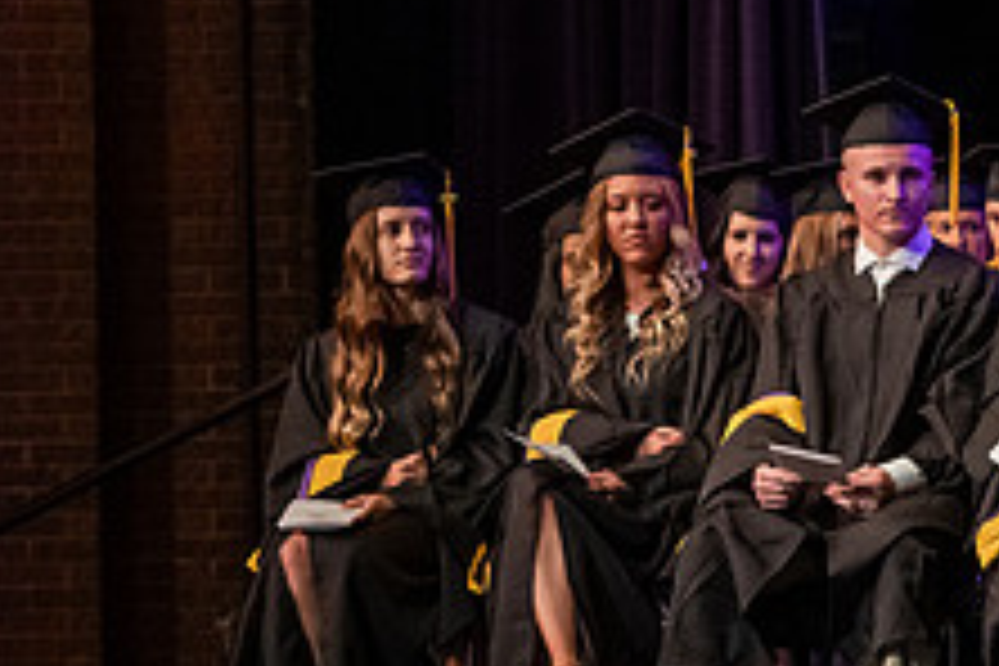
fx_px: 5938
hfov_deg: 9.5
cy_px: 331
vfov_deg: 6.4
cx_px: 1174
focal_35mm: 214
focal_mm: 82
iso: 4000
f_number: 3.2
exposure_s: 1/200
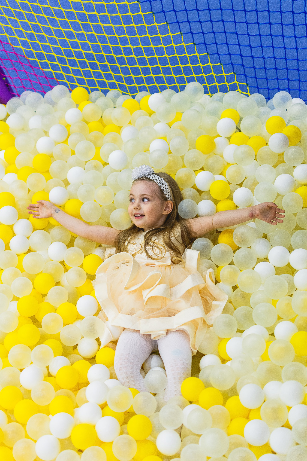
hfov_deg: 25.1
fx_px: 691
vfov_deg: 36.9
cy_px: 229
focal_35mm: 54
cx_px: 150
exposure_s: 1/160
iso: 400
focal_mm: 35
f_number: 1.8
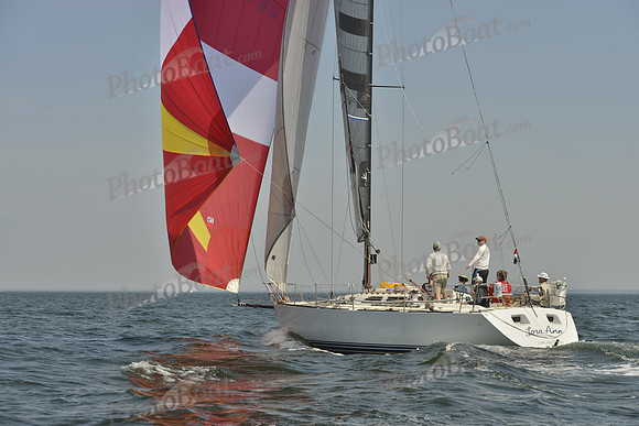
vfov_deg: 19.5
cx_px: 320
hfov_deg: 28.8
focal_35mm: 70
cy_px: 213
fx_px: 1243
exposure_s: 1/1250
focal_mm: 70
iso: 200
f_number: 8
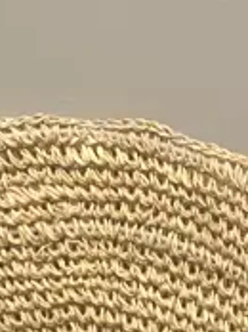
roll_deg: +4.4
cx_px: -25
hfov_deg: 8.9
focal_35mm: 165
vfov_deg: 10.0
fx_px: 1580
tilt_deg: -37.8
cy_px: 882
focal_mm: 3.99
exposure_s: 1/50
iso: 125
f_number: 1.8
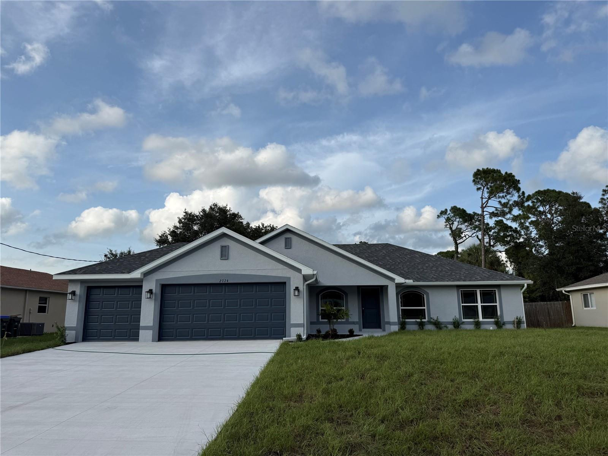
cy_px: 228
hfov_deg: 71.6
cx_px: 304
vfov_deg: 56.8
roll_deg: -0.1
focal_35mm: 24
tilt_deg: +11.7
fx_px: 422
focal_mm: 6.76
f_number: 1.78
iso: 80
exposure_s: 1/4405
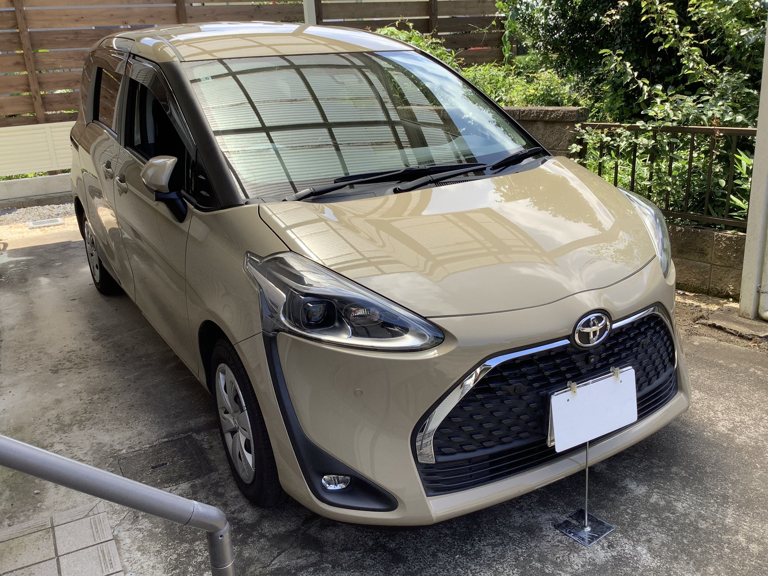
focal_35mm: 31
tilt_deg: -18.3
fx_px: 688
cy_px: 288
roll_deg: +2.4
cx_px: 384
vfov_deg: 45.4
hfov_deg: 58.4
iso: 25
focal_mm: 3.3
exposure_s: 1/351
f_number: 2.4
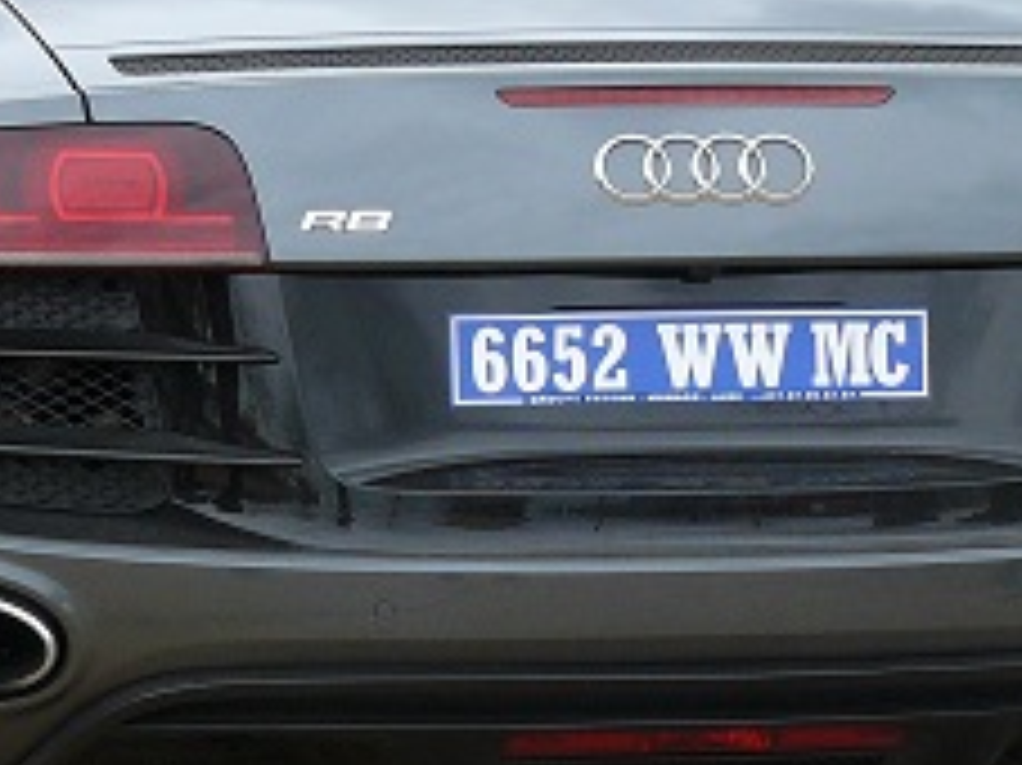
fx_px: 4898
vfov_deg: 8.9
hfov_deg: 11.9
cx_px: 716
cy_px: 392
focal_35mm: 166
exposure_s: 1/160
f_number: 4
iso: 100
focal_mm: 8.2
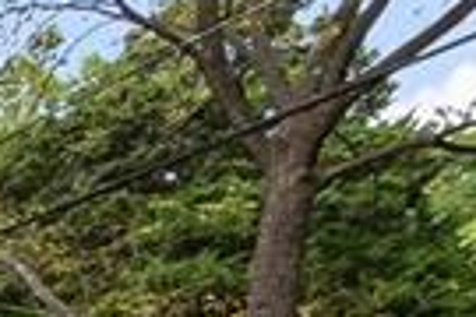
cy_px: 796
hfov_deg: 9.1
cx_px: -1262
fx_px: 1401
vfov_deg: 10.7
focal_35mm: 106
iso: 400
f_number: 10
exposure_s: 1/80
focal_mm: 7
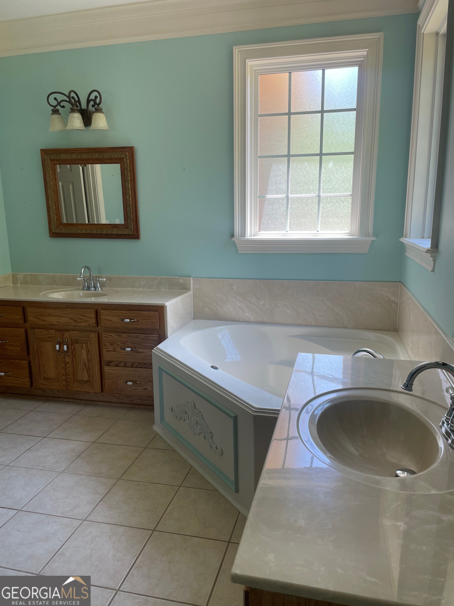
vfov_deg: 67.3
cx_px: 227
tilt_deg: -11.0
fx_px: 455
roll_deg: +1.4
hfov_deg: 53.1
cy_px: 303
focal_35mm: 26
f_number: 1.6
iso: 50
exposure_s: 1/121
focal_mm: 4.2
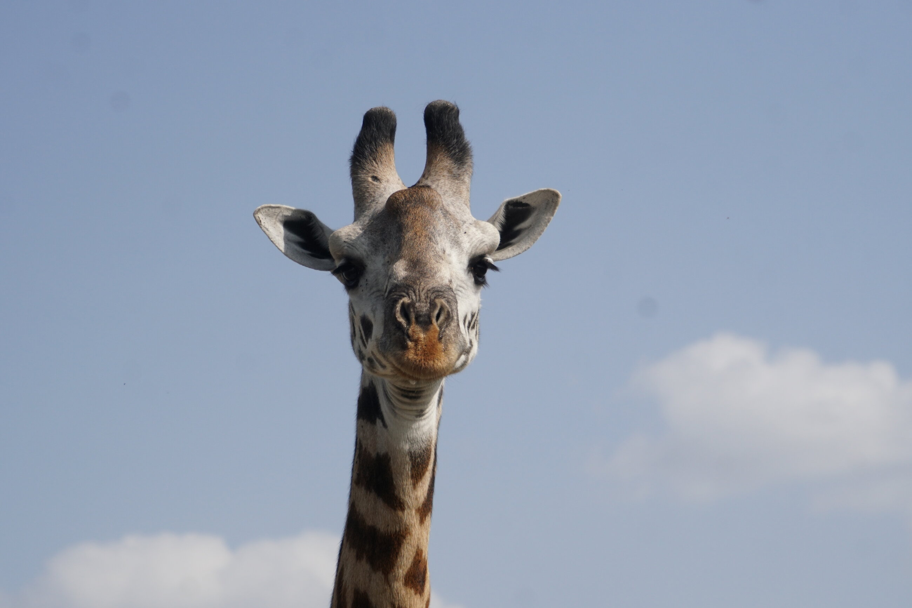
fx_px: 4445
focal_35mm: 176
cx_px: 456
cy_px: 304
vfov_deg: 7.8
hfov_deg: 11.7
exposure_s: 1/2000
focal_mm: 117
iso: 400
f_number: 6.3
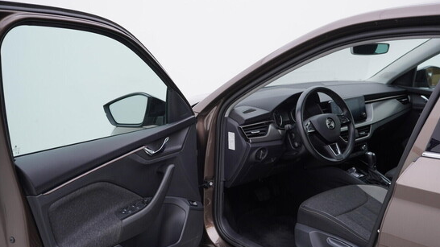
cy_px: 143
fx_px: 443
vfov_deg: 31.1
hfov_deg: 52.8
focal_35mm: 38
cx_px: 219
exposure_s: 1/60
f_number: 4
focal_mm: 24
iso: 125
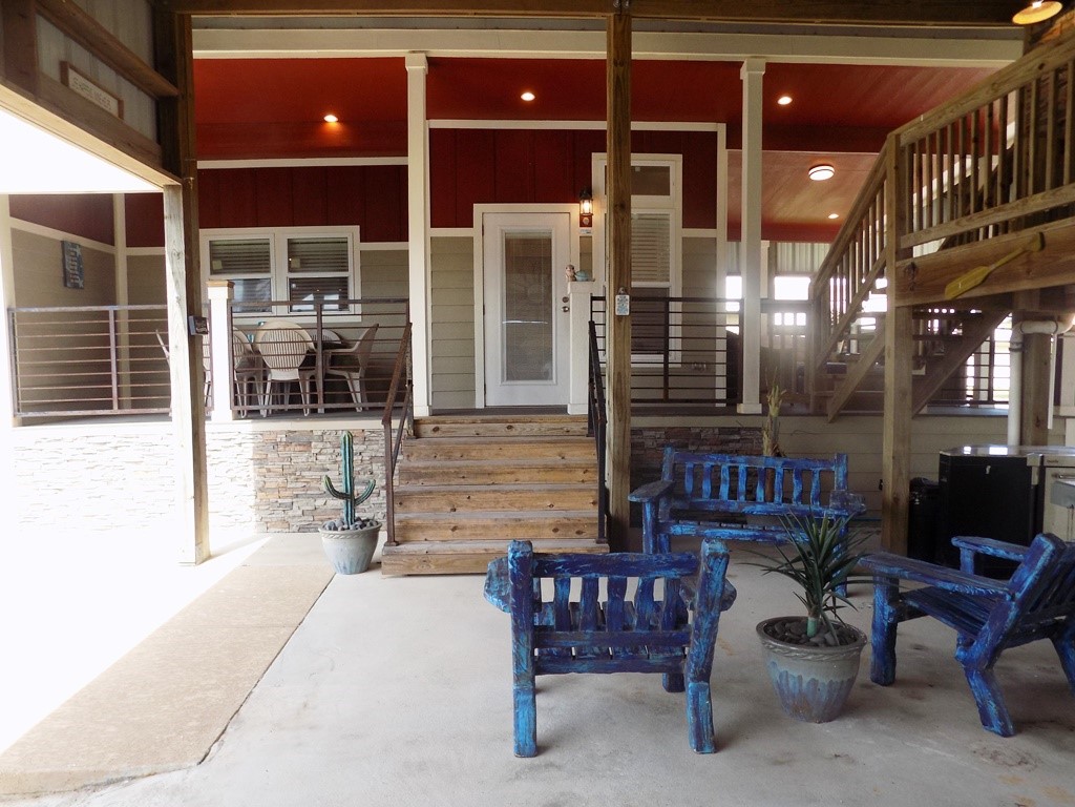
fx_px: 745
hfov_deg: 71.6
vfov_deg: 56.8
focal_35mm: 24
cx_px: 538
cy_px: 404
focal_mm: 4.3
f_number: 3.1
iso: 80
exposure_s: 1/160
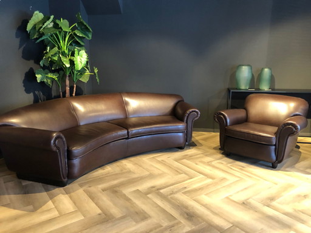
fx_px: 252
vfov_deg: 49.7
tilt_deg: -11.6
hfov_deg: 63.4
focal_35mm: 28
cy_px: 116
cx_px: 156
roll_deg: -1.1
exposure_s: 1/9
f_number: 1.8
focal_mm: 3.99
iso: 100
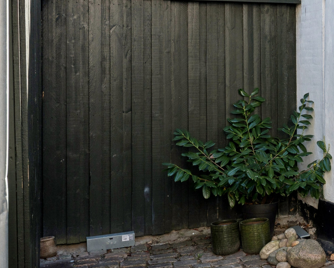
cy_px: 101
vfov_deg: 21.8
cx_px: 396
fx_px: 692
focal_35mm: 70
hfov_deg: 24.7
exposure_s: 1/80
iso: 320
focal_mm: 26
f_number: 10
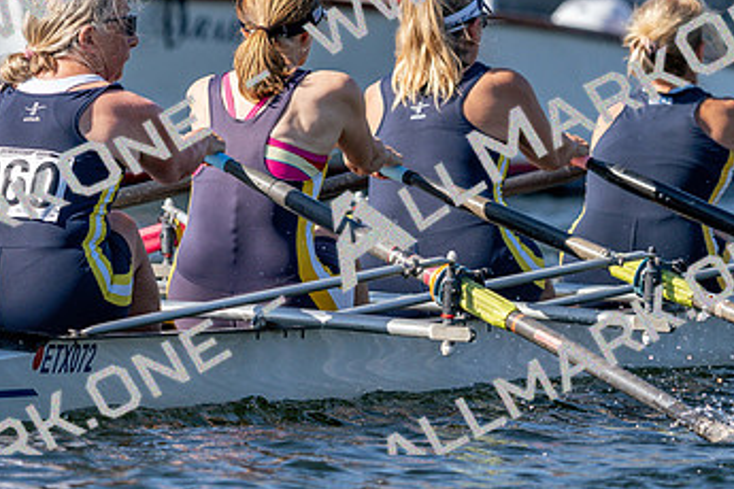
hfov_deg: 4.0
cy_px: 90
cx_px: 149
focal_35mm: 515
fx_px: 10499
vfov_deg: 2.7
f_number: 6.3
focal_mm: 306
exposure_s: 1/1600
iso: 250
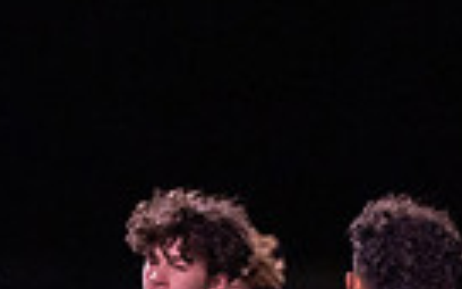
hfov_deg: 1.8
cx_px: -507
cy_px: 402
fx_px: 14820
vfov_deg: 1.1
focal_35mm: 1177
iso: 2500
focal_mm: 200
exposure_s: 1/1000
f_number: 2.8
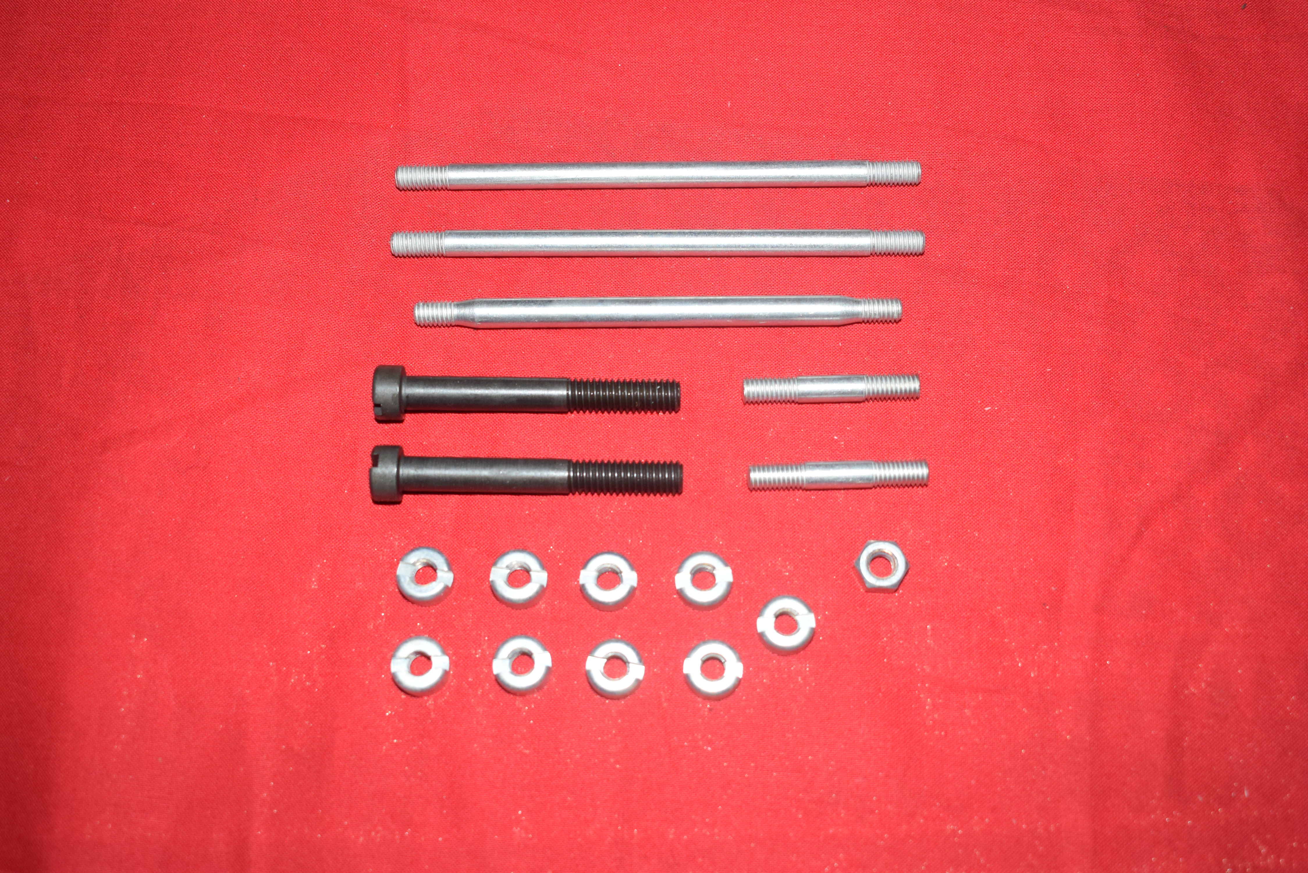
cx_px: 654
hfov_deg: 46.4
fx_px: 1526
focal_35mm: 42
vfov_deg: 31.9
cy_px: 436
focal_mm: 28
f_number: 5.6
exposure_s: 1/160
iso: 1000
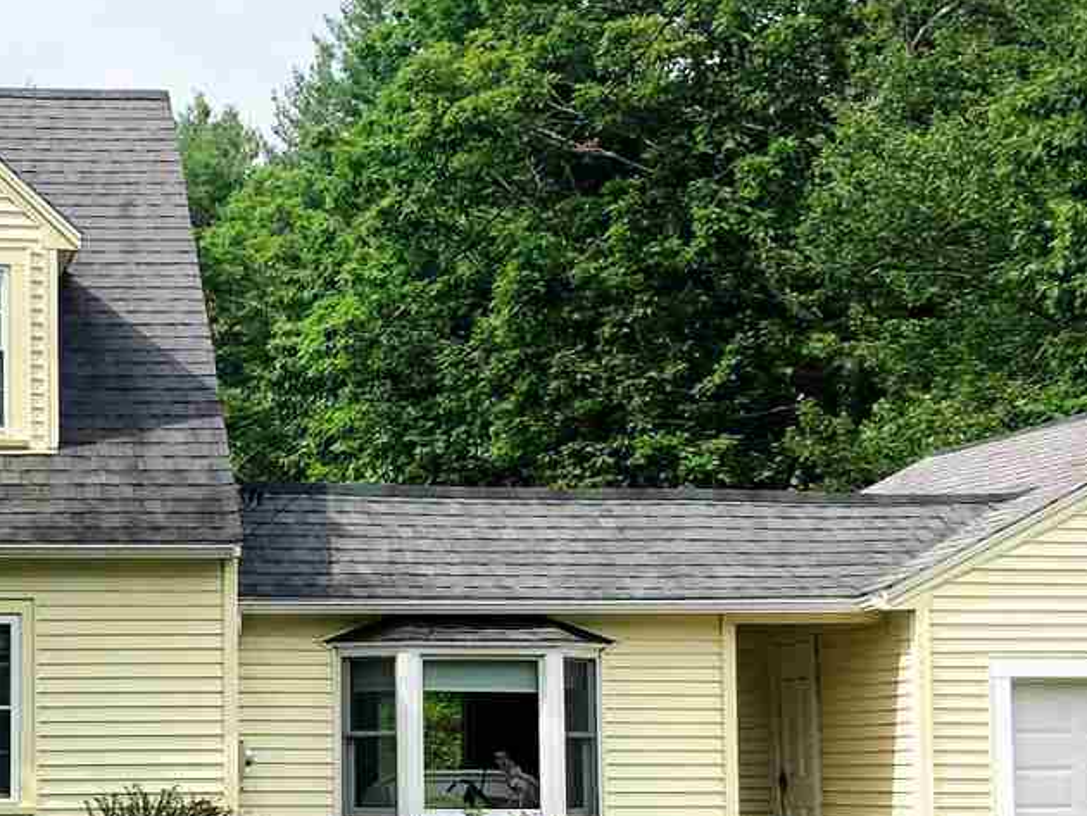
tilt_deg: +3.7
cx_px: 188
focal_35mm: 91
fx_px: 2859
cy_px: 566
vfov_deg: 16.2
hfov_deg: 21.2
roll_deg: +0.9
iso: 20
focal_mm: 3.99
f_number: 1.8
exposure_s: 1/1200
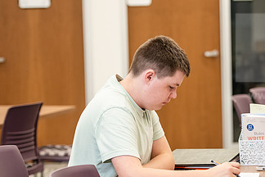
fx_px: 1251
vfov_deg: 8.1
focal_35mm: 170
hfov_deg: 12.0
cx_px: 211
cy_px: 113
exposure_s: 1/200
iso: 1000
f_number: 3.2
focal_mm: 95
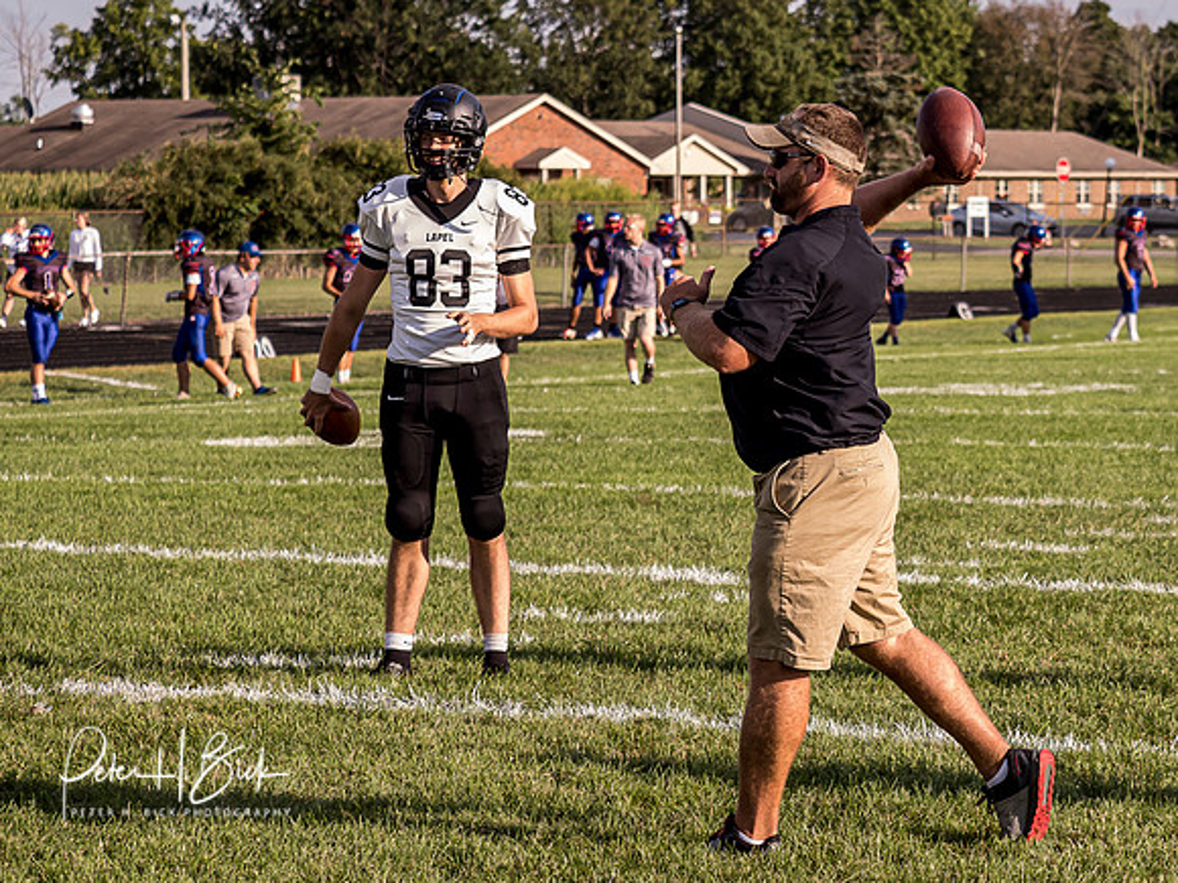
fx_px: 4289
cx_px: 827
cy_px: 318
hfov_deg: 15.6
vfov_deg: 11.8
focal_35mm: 126
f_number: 2.8
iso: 100
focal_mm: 40
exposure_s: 1/1000
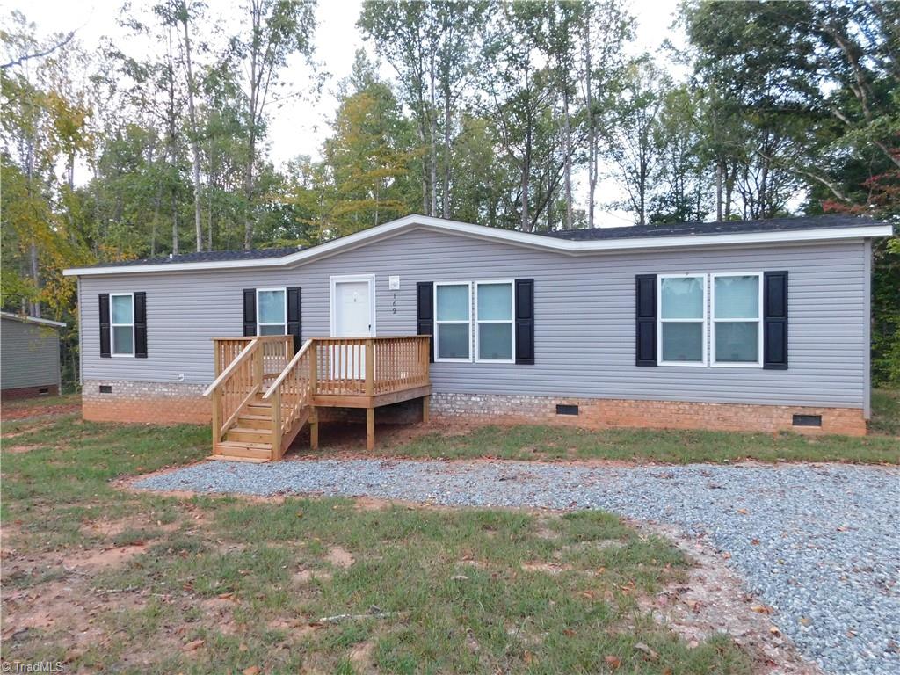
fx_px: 650
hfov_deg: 69.4
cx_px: 450
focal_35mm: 25
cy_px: 338
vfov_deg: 54.9
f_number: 3.1
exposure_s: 1/30
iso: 360
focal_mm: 4.5
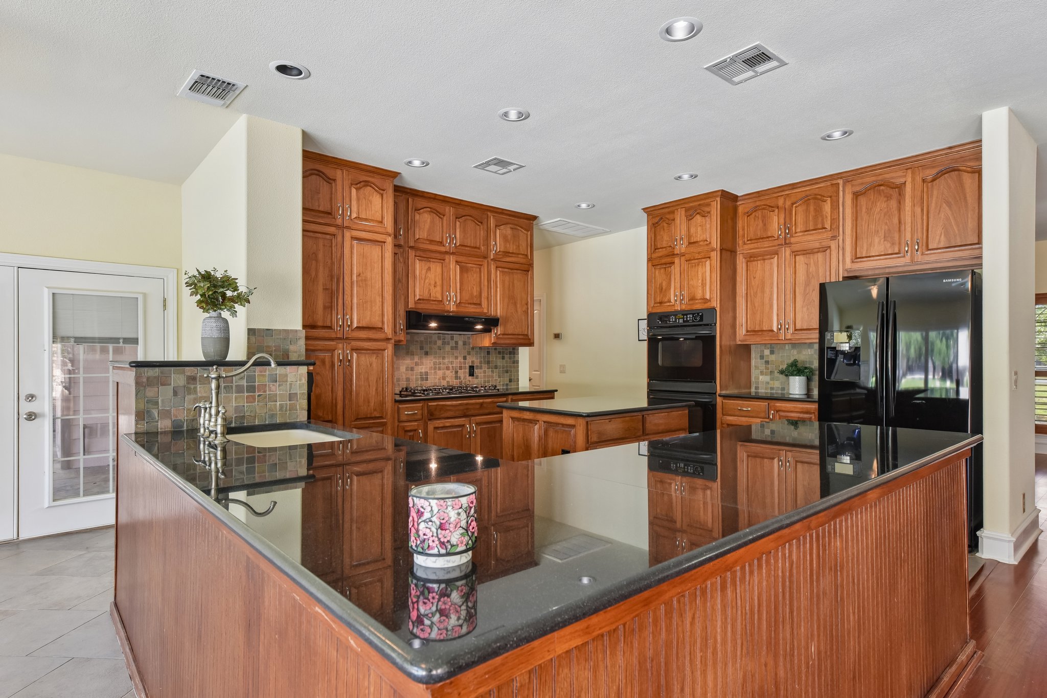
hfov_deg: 86.9
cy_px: 349
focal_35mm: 19
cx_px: 524
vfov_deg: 64.5
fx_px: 552
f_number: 8
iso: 320
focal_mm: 19
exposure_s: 1/20
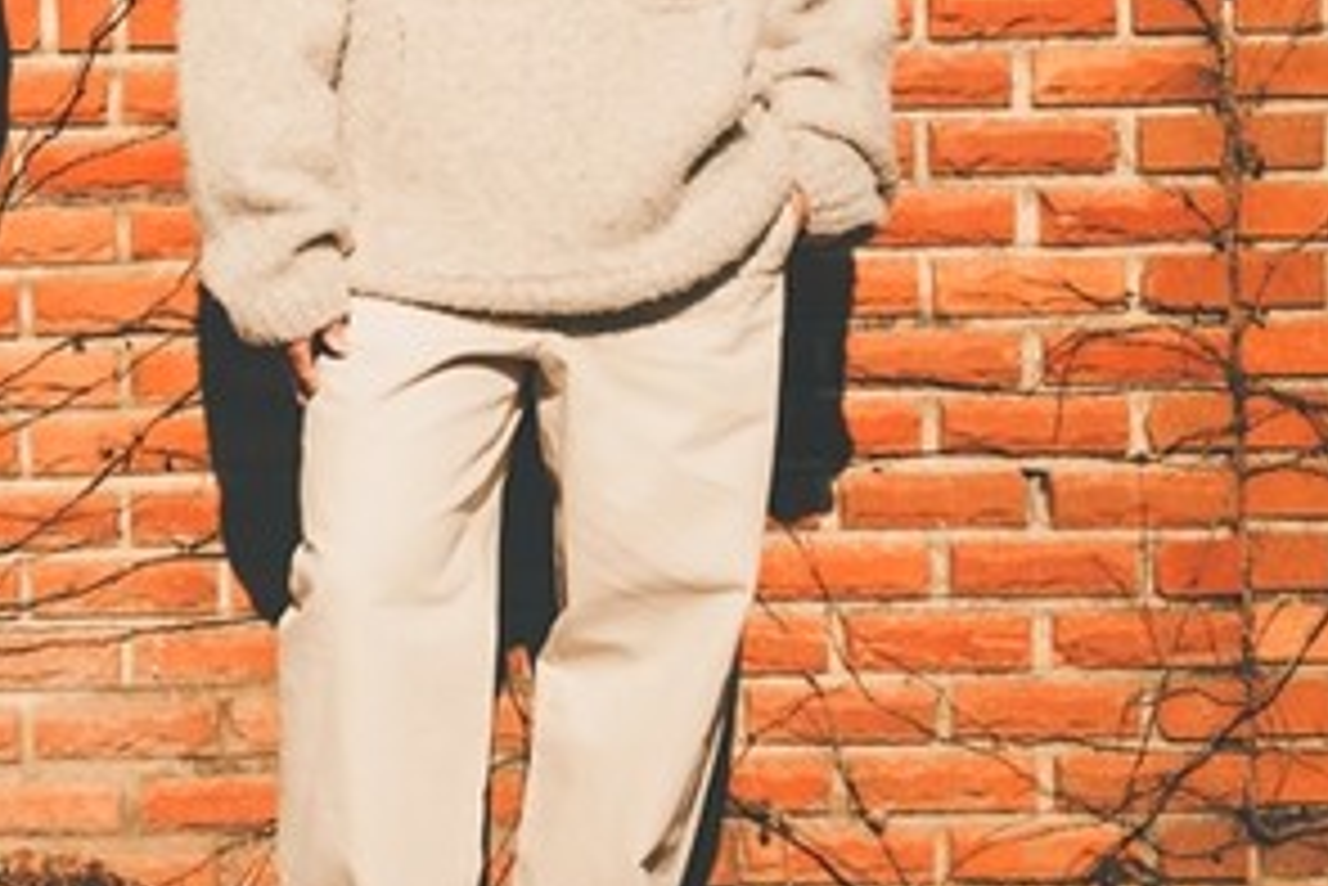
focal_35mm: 122
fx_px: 4502
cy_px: -40
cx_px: -522
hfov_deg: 15.7
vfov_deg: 11.1
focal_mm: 40
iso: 100
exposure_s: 1/2500
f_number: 4
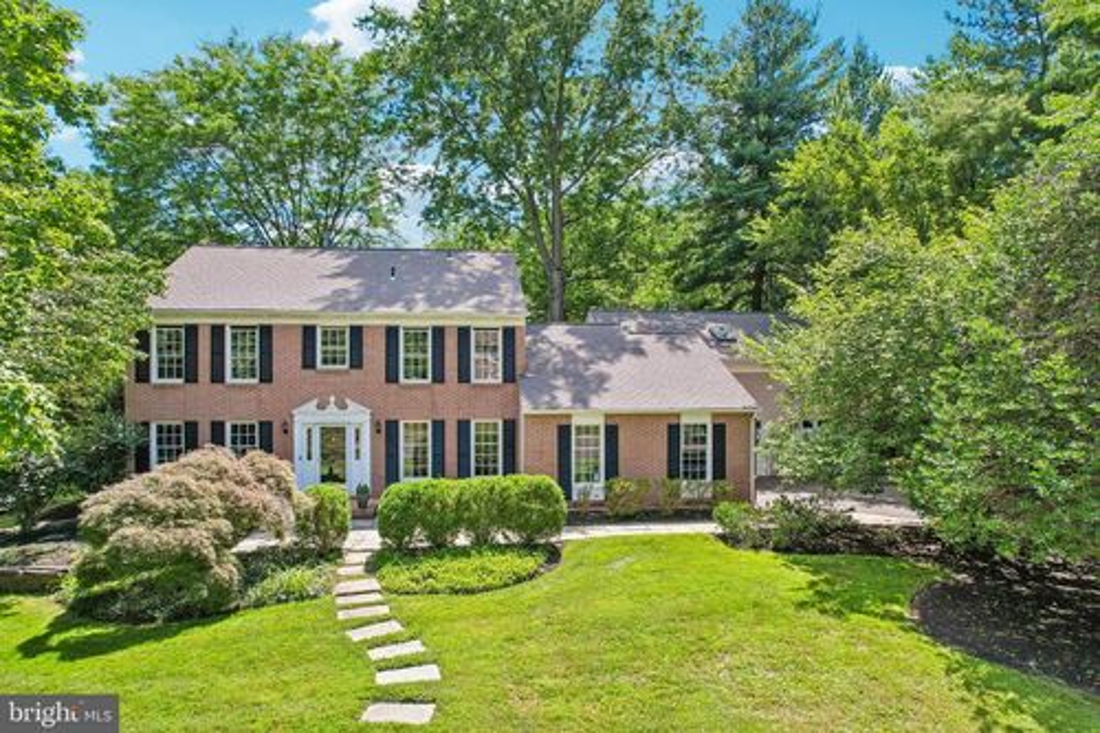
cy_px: 366
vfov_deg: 57.2
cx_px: 550
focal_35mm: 22
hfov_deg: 78.6
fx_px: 672
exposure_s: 1/640
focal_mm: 8.4
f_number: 2.8
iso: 100
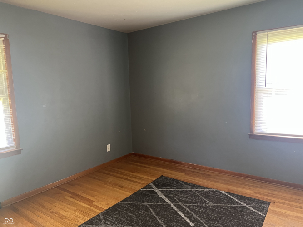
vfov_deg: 53.0
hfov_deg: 67.3
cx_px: 152
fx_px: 228
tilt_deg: -7.0
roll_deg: +2.6
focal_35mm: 26
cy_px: 114
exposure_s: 1/60
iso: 320
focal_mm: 5.7
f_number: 1.5
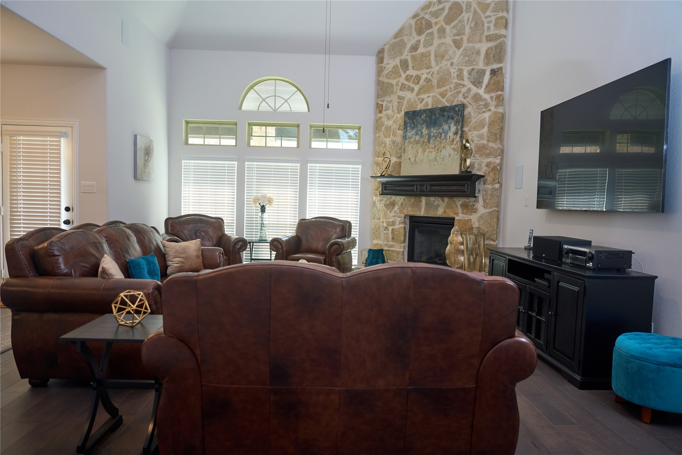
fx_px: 455
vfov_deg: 53.1
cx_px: 341
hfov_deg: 73.7
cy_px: 228
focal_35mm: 24
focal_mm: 24
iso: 640
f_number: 2.8
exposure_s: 1/125
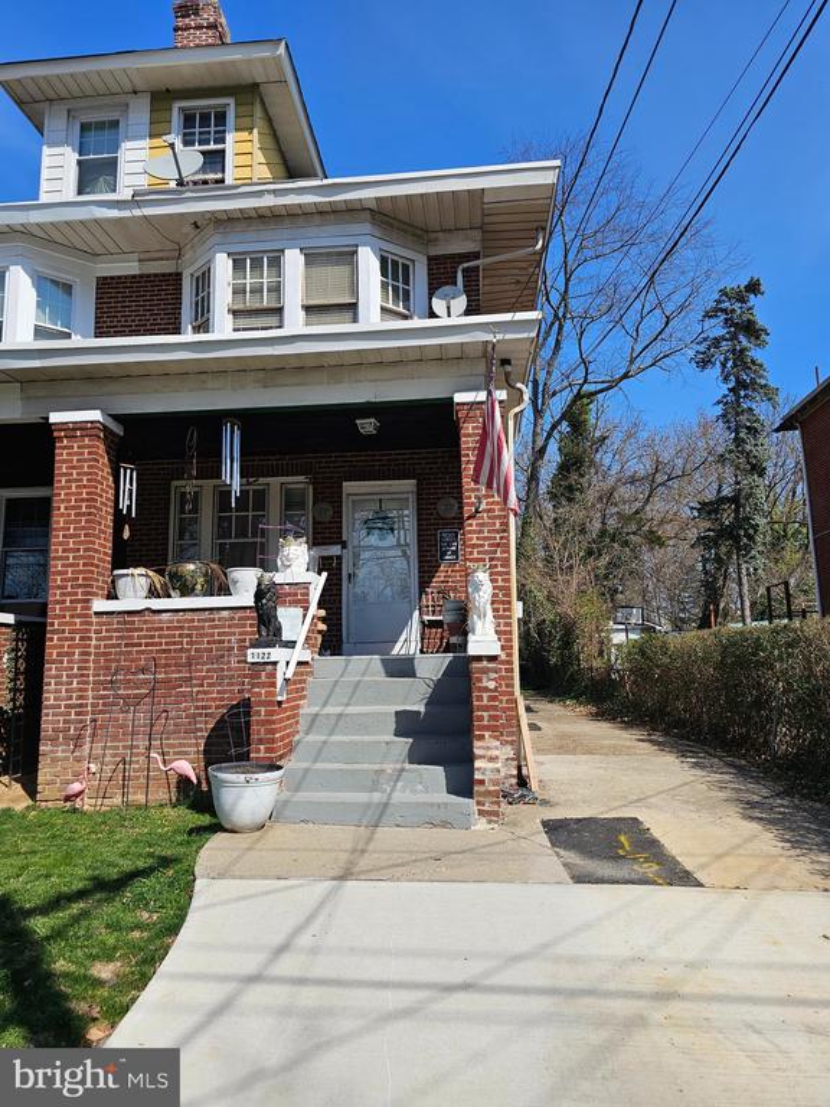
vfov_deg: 73.9
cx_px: 415
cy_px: 554
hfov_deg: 58.9
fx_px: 735
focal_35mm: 23
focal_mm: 6.3
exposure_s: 1/1286
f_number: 1.7
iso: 16
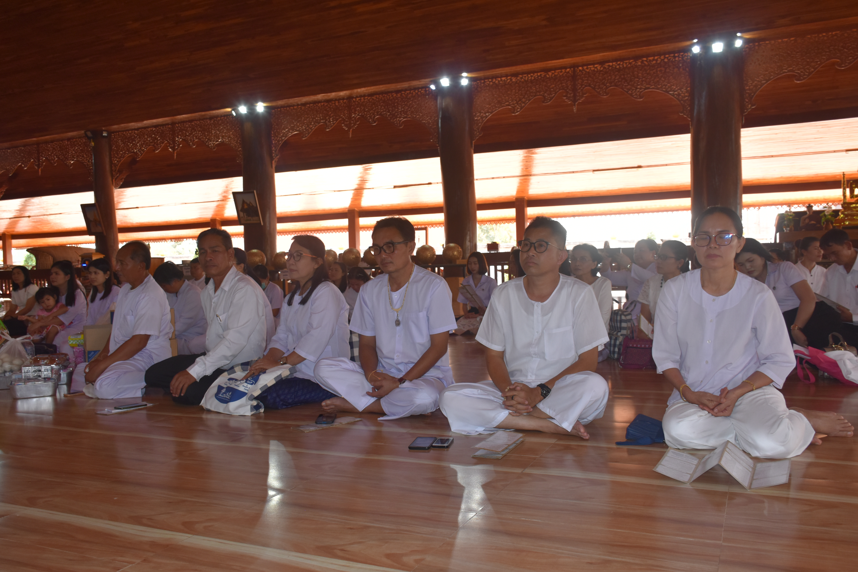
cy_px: 286
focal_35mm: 30
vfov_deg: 43.6
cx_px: 429
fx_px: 715
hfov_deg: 61.9
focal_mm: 20
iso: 560
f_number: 5.6
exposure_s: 1/125
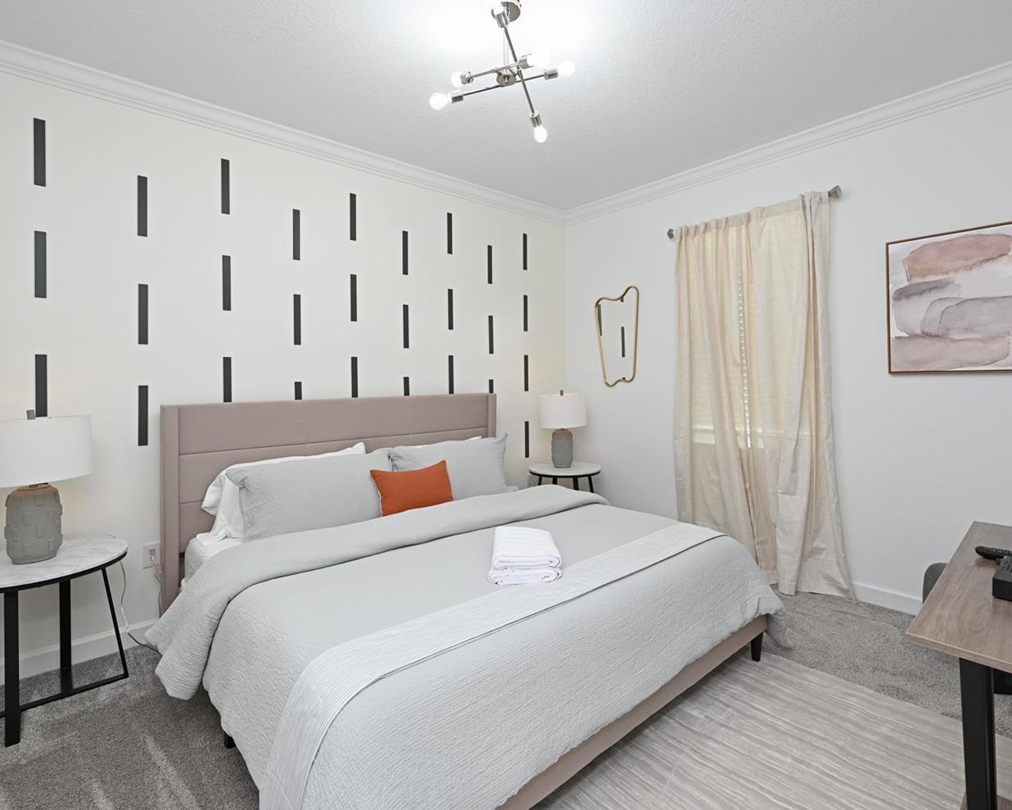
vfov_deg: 76.9
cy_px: 375
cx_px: 524
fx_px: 509
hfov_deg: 89.6
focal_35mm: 17
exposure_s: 1/80
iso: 200
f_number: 4.5
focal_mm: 14
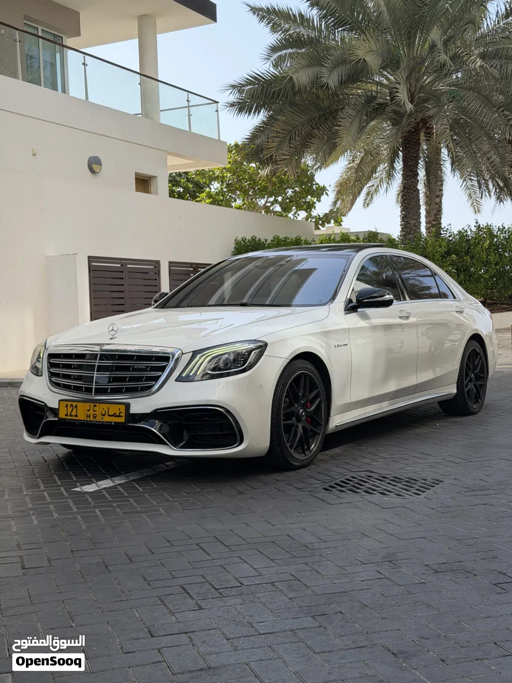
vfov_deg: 39.7
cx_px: 256
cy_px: 342
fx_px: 946
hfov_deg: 30.3
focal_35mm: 48
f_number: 1.78
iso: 100
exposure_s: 1/3534
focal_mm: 6.76
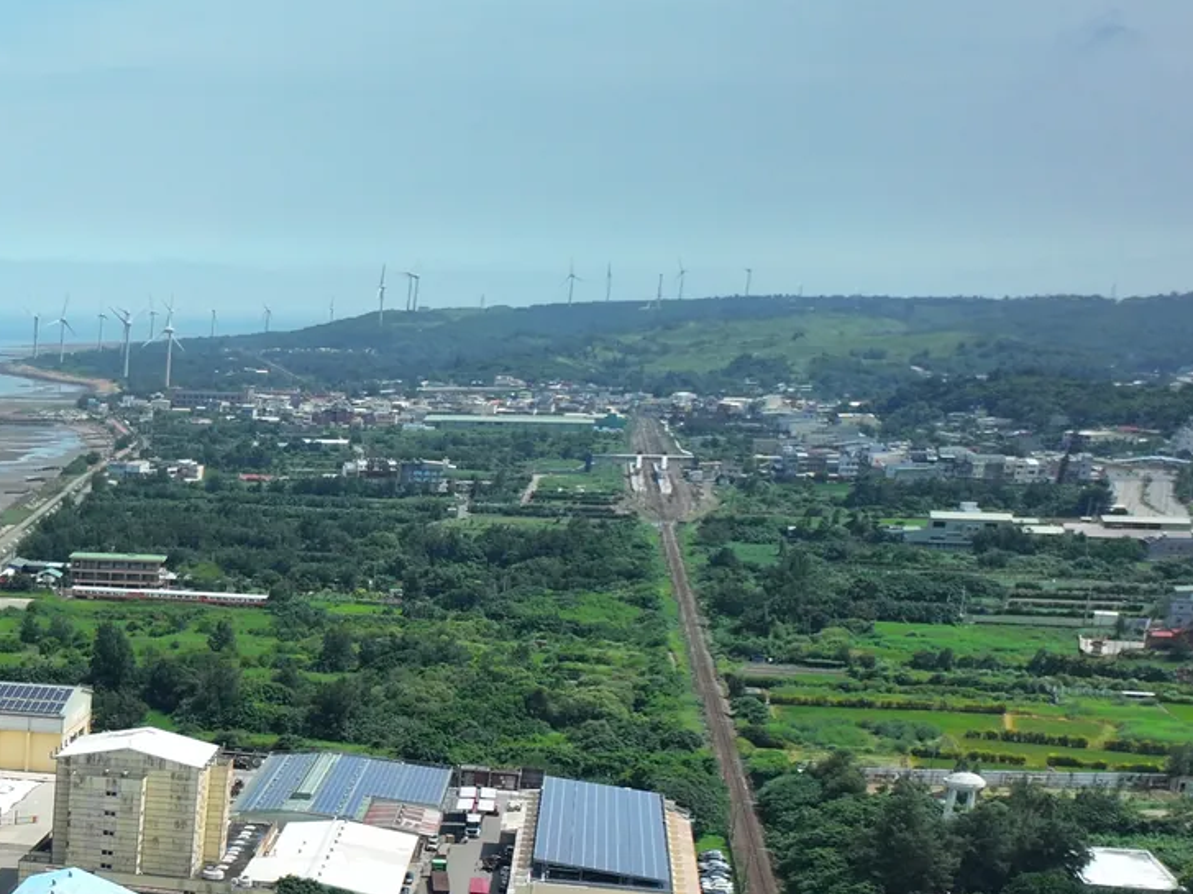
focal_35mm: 66
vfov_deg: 21.0
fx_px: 2274
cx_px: -412
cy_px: 1017
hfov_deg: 24.9
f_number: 2.8
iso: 100
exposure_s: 1/200
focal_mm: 12.29
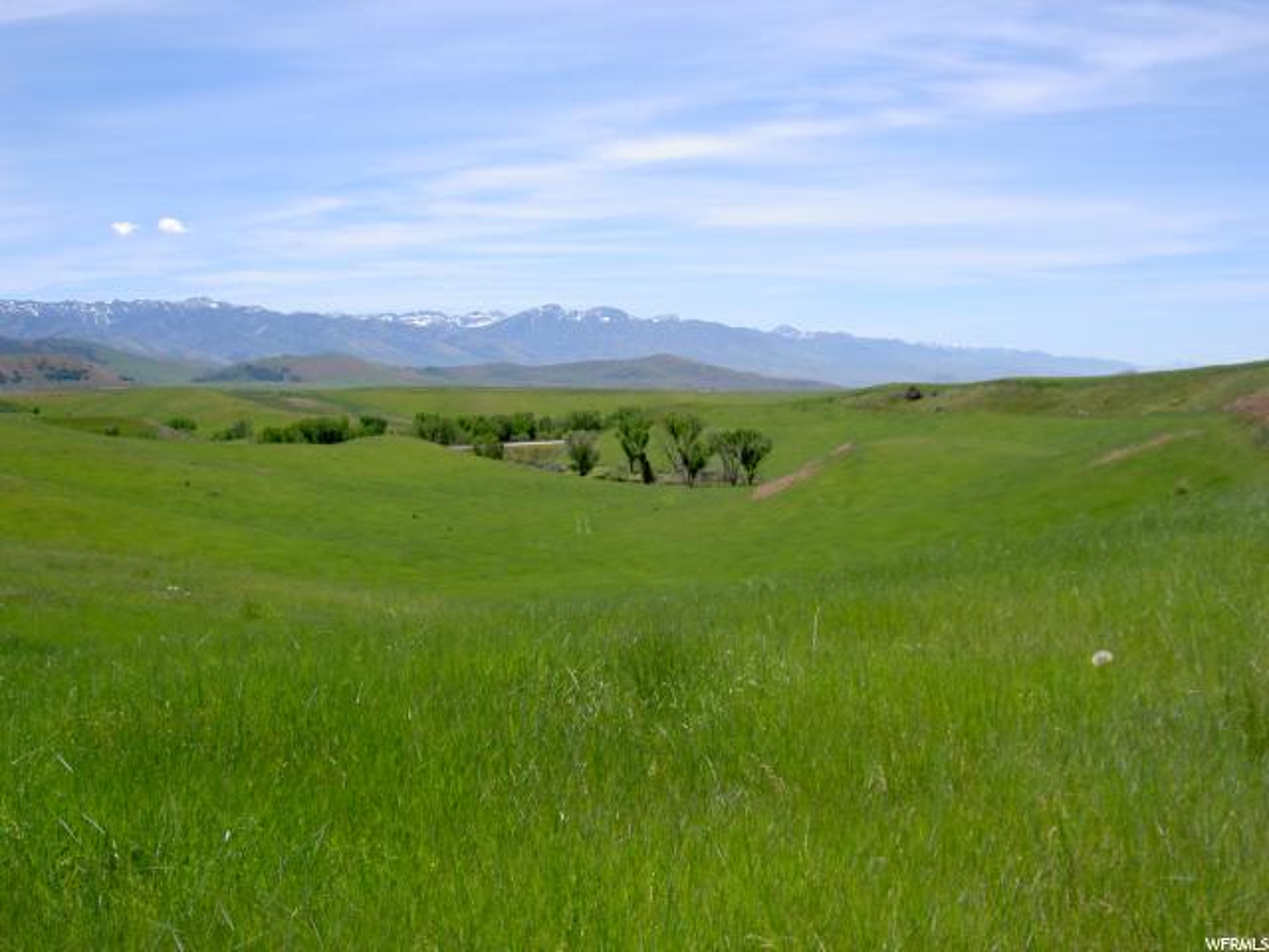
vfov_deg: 36.8
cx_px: 634
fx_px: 1430
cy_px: 476
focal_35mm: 39
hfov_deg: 47.9
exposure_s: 1/400
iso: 100
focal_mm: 8
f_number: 4.7
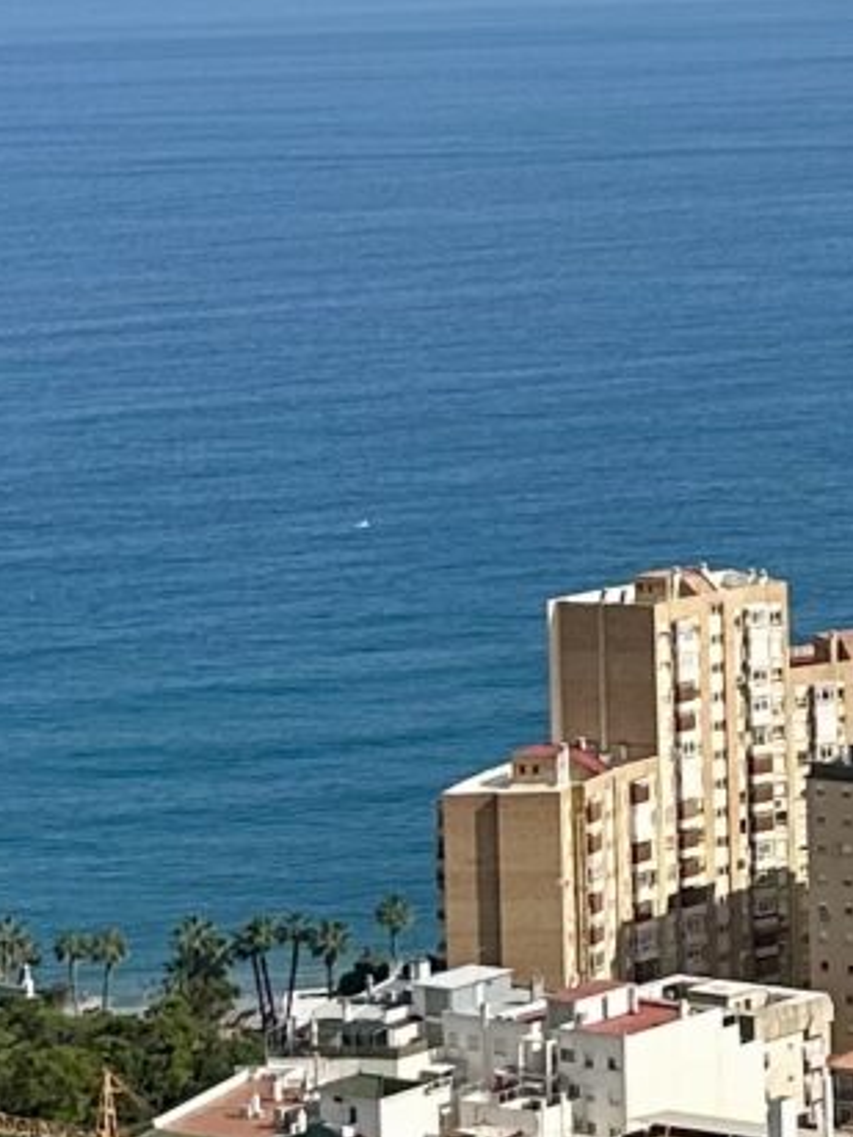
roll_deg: +1.4
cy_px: -6
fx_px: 4896
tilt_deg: -0.8
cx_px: 1620
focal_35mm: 149
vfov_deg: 13.1
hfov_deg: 9.4
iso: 80
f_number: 1.78
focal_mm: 6.86
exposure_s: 1/5000
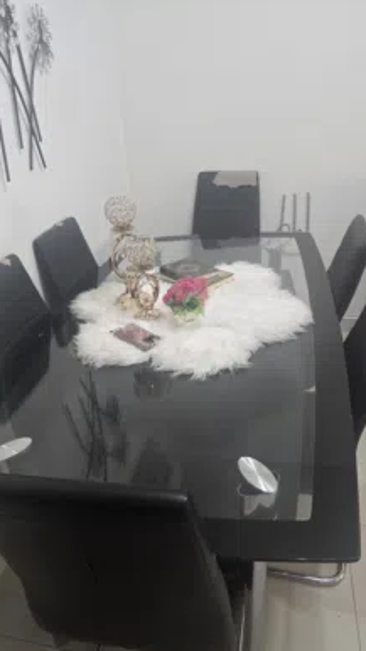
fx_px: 449
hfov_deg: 44.3
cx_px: 170
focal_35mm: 26
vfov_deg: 71.9
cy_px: 327
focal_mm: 6.3
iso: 320
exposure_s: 1/100
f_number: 1.7
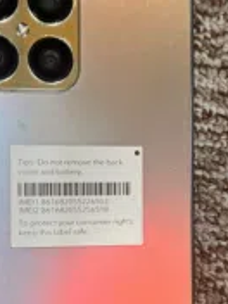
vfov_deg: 32.5
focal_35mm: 59
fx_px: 518
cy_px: 200
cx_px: 83
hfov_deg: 24.7
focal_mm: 5.7
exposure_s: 1/51
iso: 100
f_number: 1.5
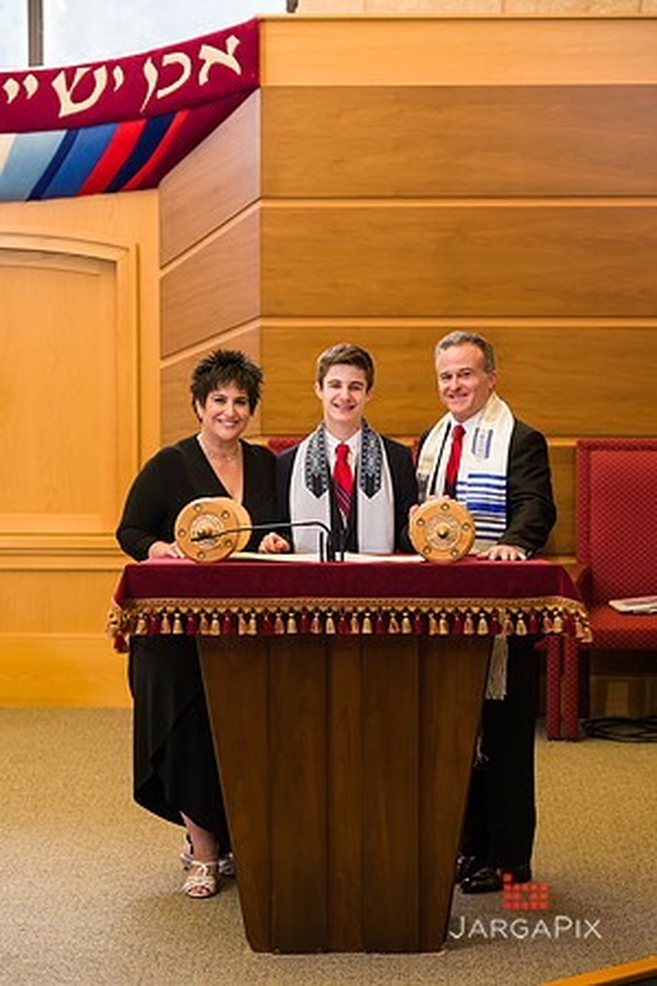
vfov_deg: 18.3
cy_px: 493
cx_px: 328
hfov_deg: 12.2
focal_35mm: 112
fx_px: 3066
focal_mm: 112
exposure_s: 1/200
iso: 1000
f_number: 5.6
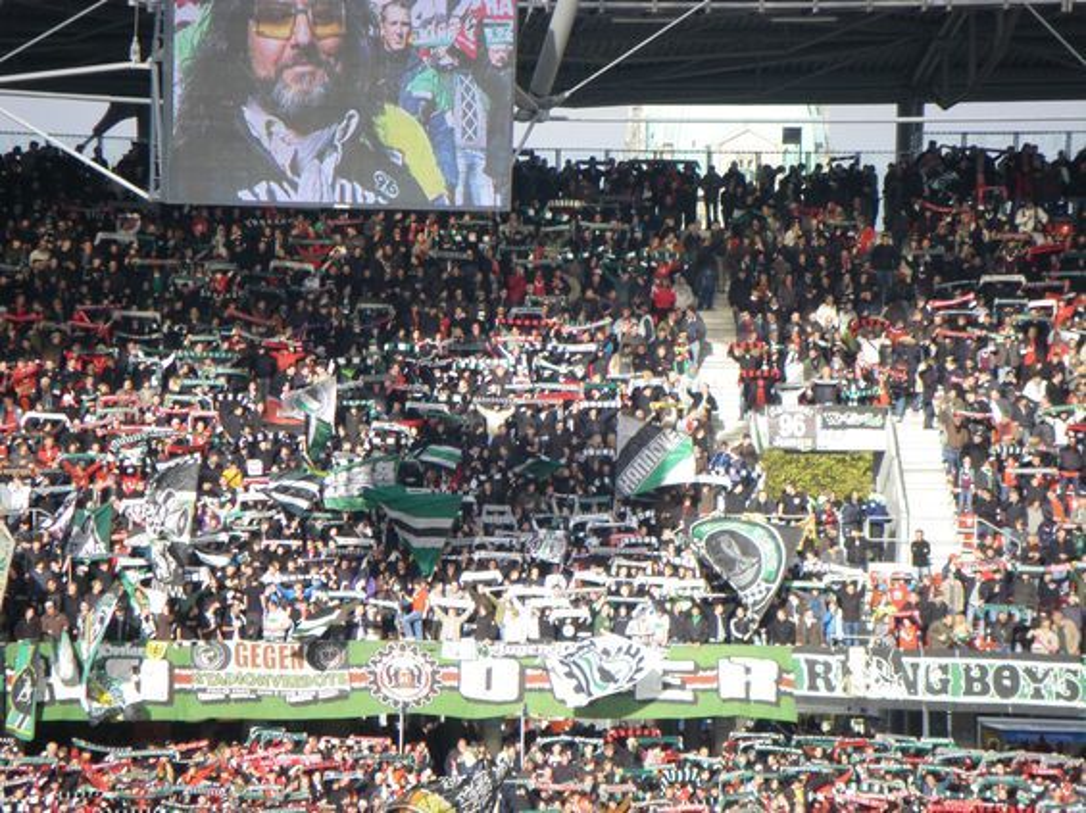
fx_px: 8340
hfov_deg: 7.5
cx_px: 543
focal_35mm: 266
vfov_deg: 5.6
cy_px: 406
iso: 200
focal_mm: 44.1
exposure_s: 1/250
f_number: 5.4
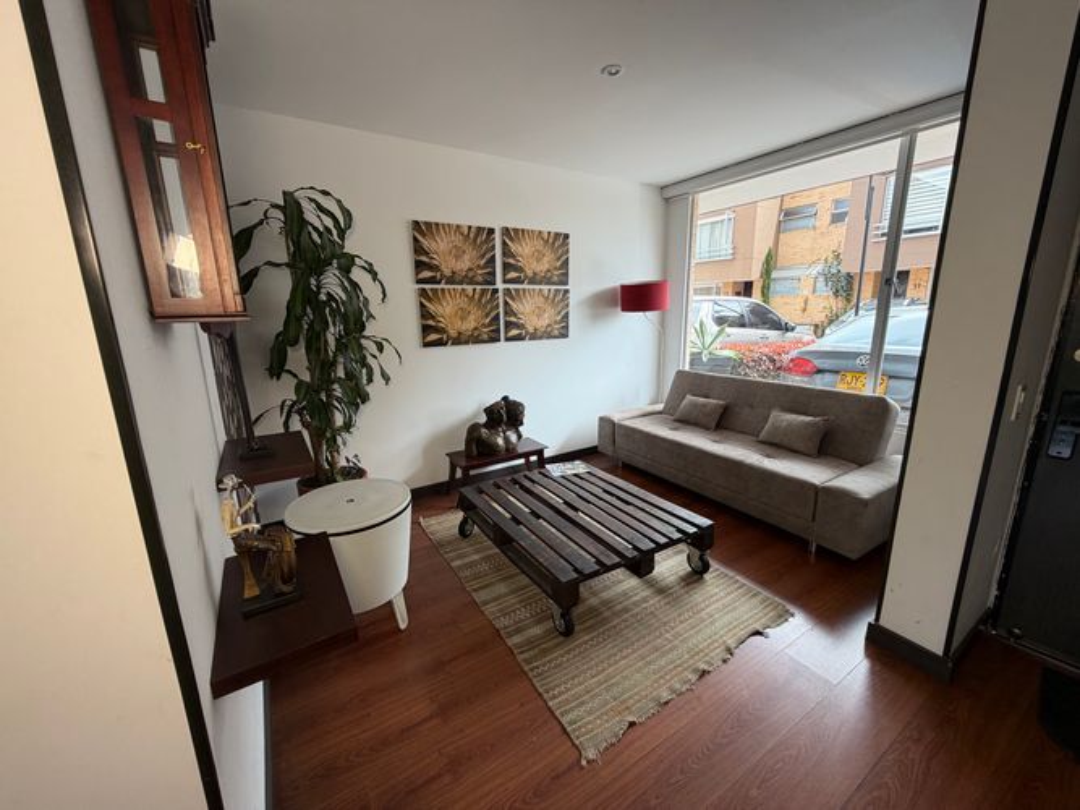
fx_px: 437
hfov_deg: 102.1
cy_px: 405
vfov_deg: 85.7
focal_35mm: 14
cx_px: 540
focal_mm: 2.22
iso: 80
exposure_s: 1/121
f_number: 2.2
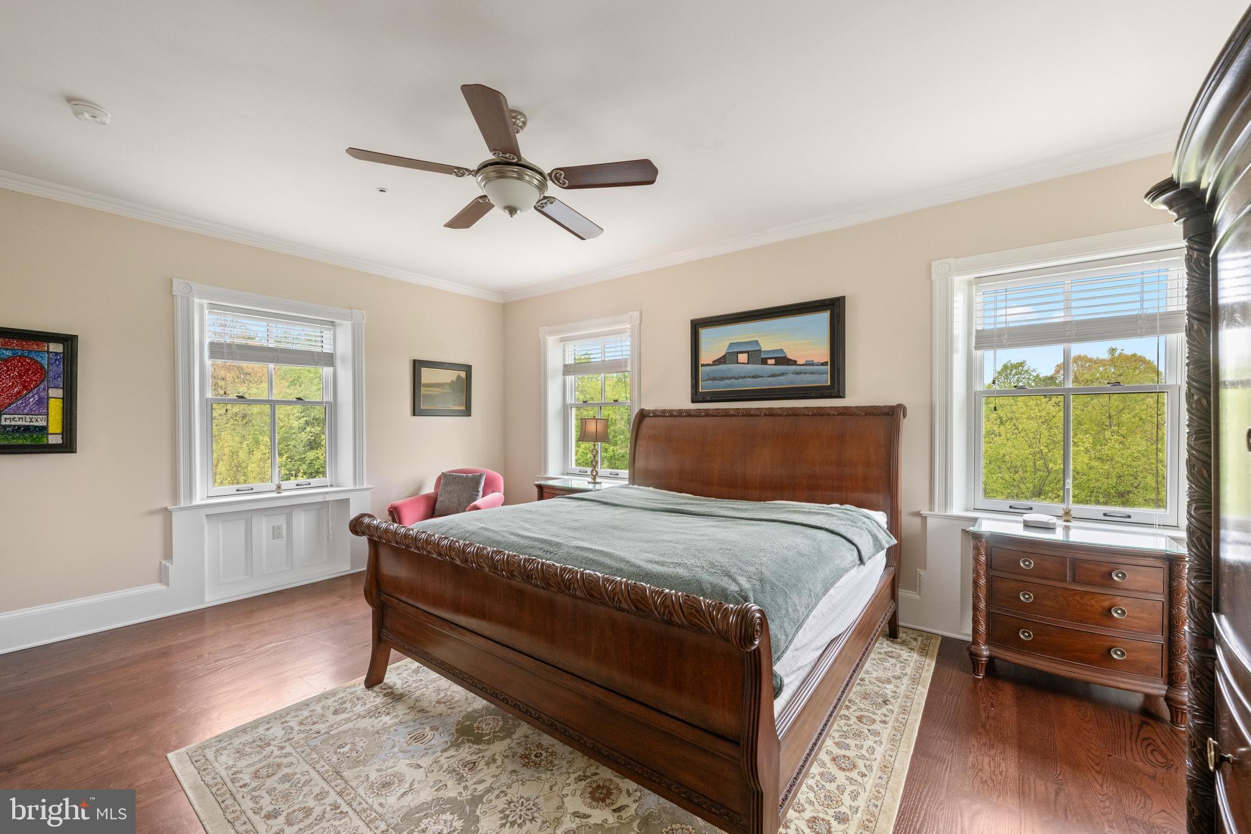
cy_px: 417
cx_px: 626
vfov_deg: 81.2
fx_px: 486
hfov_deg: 104.3
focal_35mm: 14
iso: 800
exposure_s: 1/50
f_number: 8
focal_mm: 14
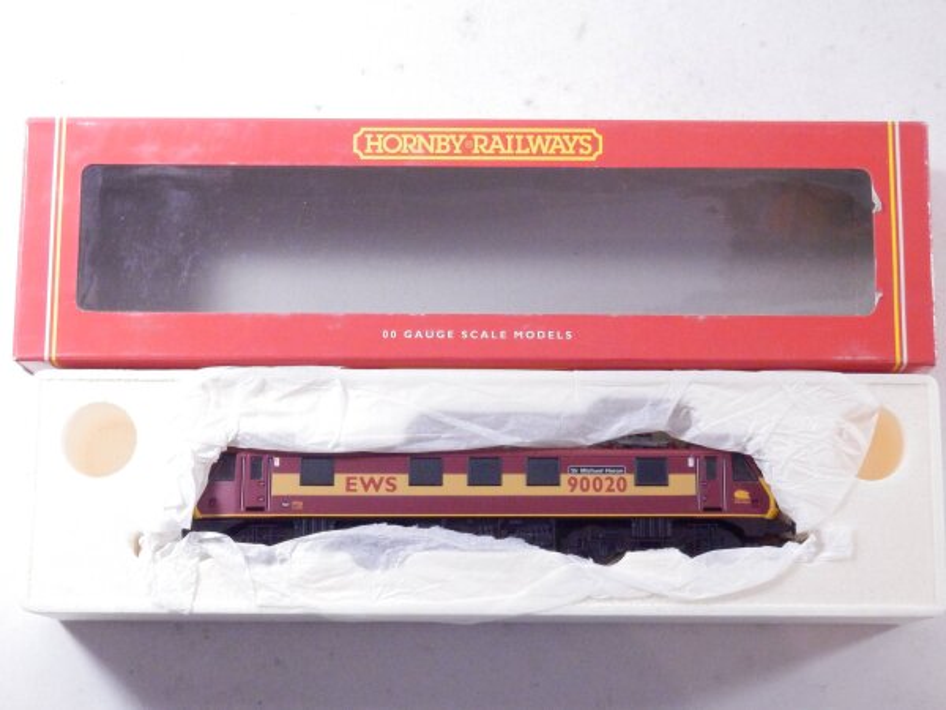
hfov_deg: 29.4
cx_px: 473
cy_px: 355
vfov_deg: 22.3
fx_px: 1804
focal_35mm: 66
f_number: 4.4
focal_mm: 11.9
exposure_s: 1/160
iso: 1000
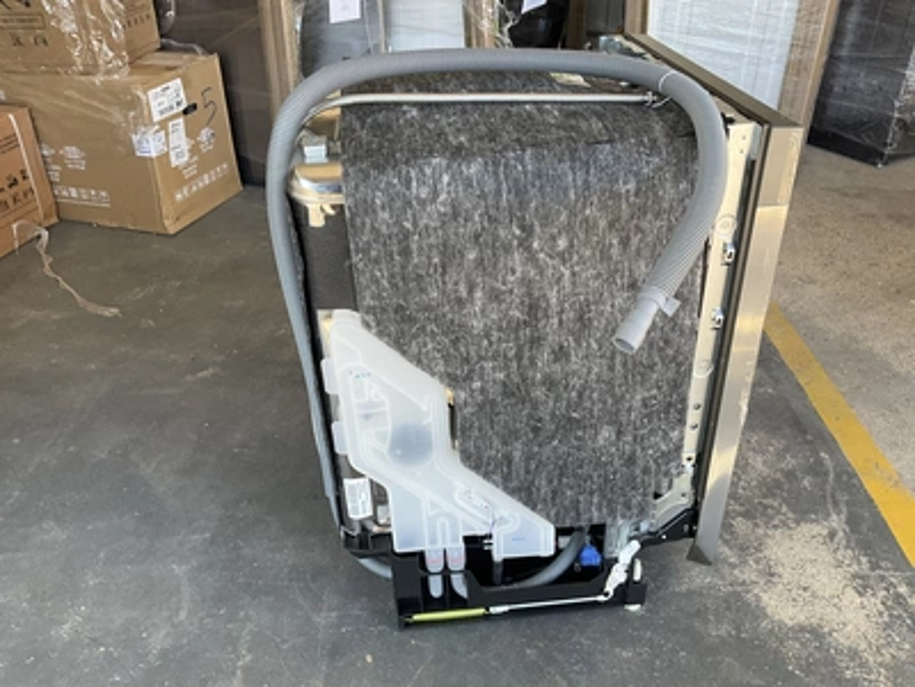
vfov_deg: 48.2
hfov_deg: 61.7
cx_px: 458
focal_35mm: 29
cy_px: 344
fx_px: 767
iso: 50
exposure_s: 1/122
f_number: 1.8
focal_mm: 3
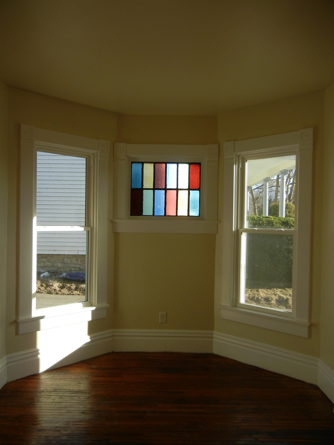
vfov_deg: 60.0
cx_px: 167
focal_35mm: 30
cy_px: 222
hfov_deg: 46.8
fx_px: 386
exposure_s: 1/337
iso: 160
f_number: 3.5
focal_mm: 5.4
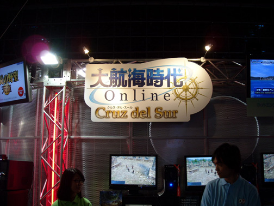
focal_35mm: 35
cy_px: 103
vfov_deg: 40.7
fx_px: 277
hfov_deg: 52.6
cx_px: 137
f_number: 2.8
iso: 64
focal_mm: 5.7
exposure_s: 1/24
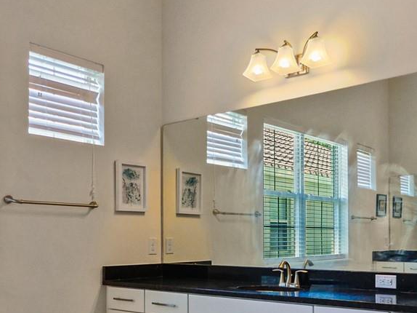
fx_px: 470
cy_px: 223
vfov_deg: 36.2
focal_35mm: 39
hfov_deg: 47.9
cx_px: 209
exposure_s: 1/60
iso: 800
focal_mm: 7
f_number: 4
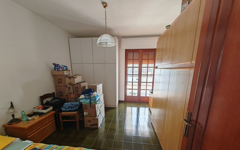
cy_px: 87
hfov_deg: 105.3
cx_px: 119
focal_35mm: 14
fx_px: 92
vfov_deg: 78.0
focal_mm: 1.82
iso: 160
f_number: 2
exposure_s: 1/51
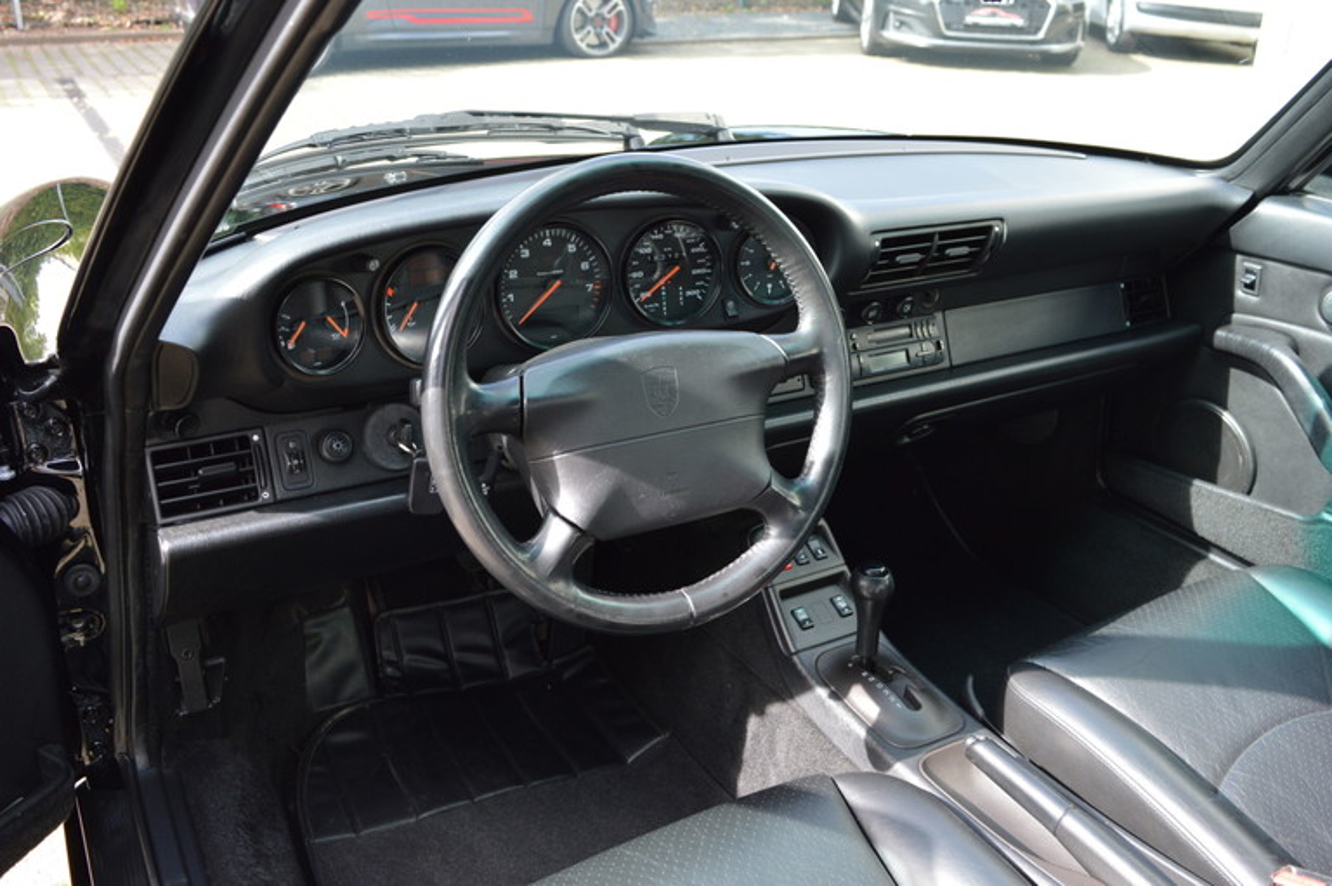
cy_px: 443
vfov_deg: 41.7
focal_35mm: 32
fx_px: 1165
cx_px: 666
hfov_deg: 59.5
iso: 360
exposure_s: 1/125
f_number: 5.6
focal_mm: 21
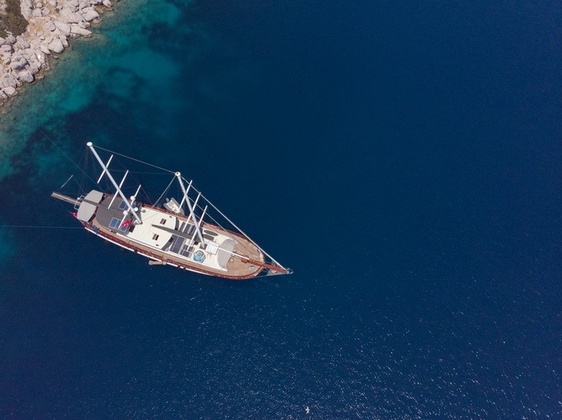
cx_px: 254
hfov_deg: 65.2
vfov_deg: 51.2
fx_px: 438
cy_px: 191
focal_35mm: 27
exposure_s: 1/8000
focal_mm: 4.5
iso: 100
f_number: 2.8
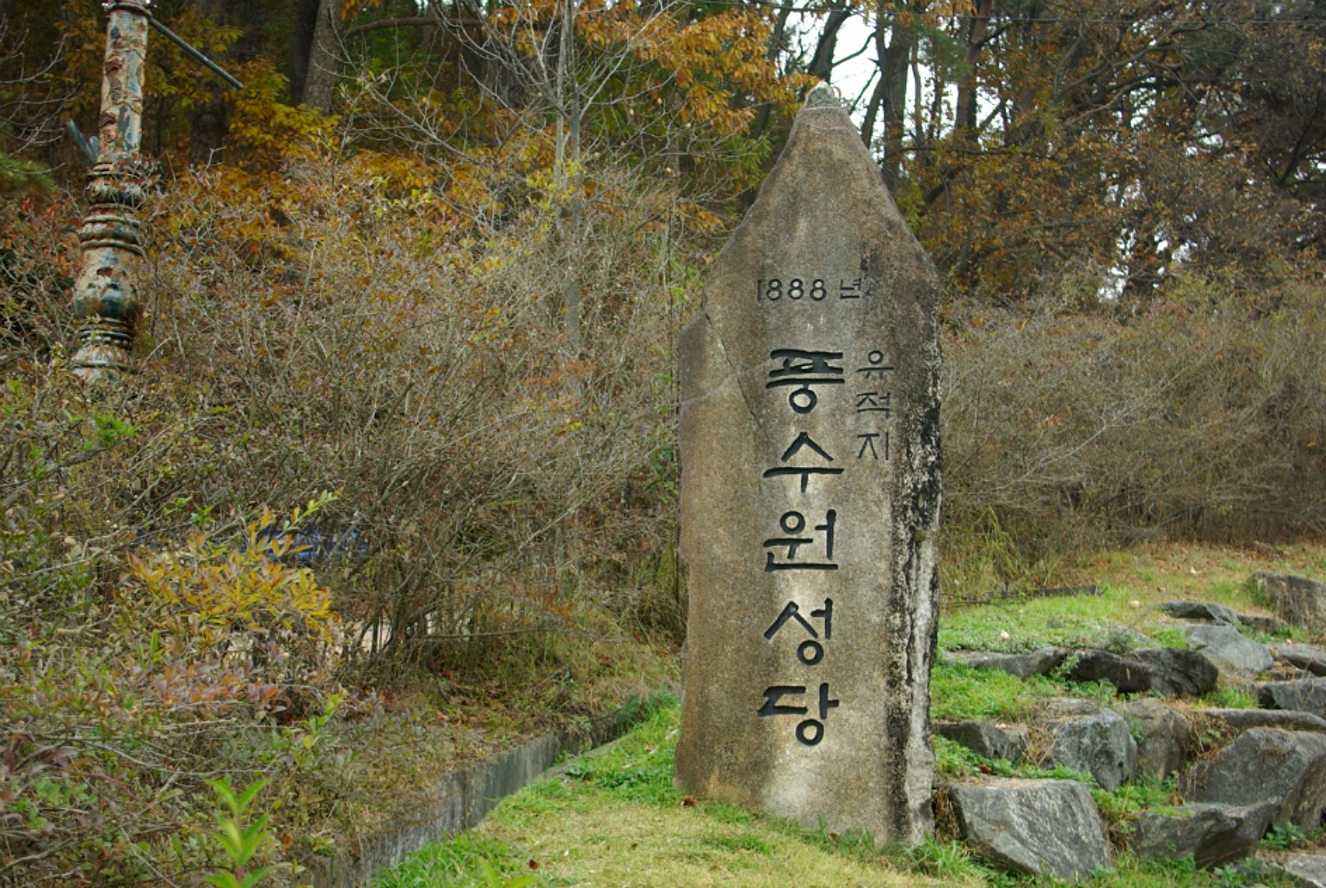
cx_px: 663
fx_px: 2102
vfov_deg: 23.9
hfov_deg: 35.0
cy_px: 444
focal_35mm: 57
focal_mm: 38
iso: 100
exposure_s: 1/60
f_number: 4.5
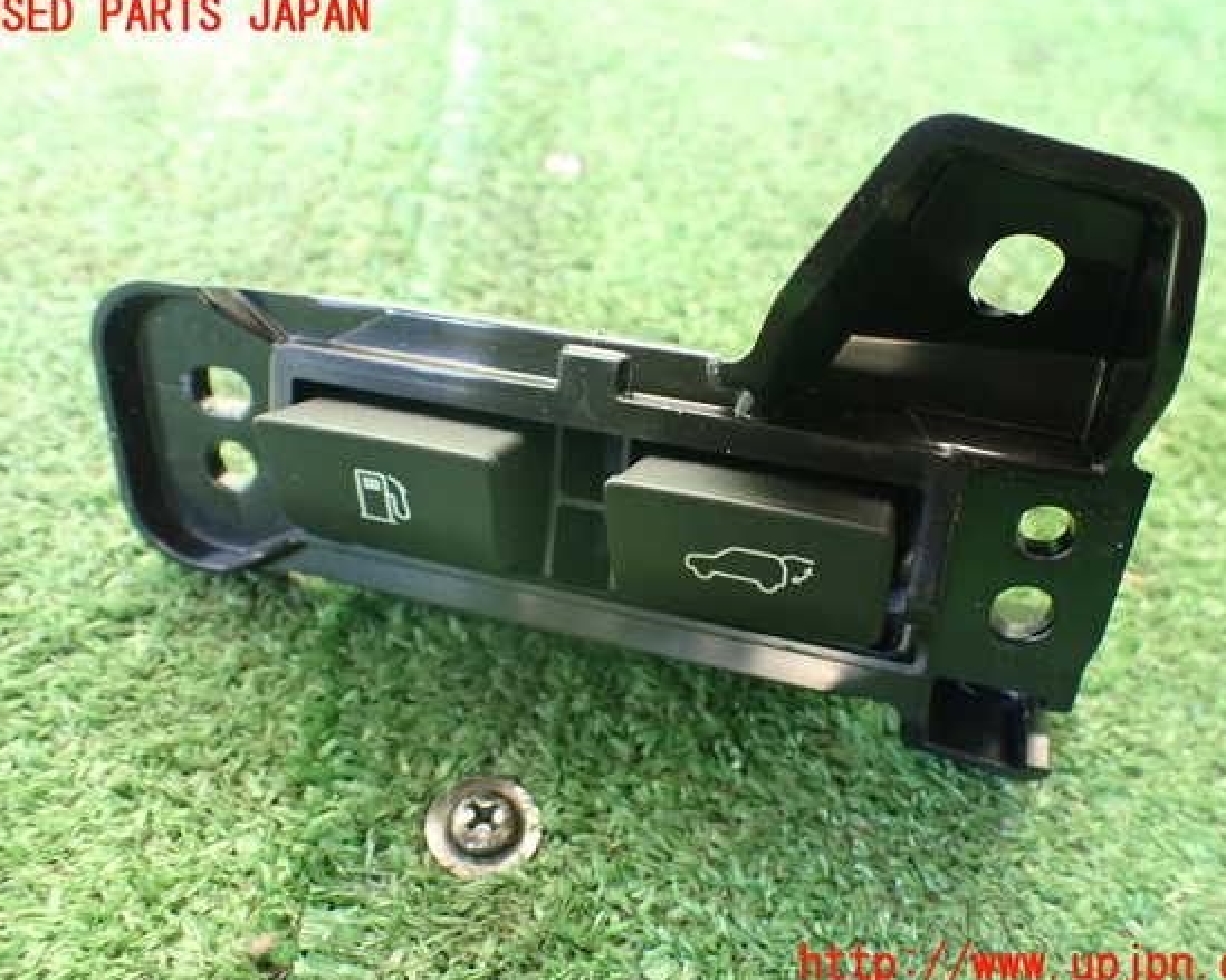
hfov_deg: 55.7
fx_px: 1161
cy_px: 491
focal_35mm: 32
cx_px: 634
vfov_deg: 45.8
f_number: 2.3
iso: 800
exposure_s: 1/125
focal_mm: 5.4
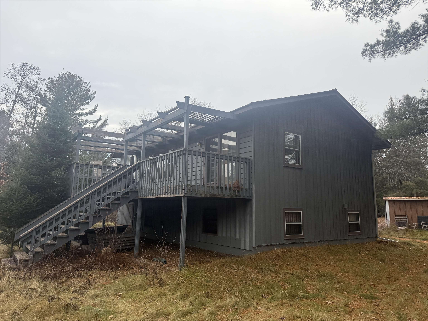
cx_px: 214
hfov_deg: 71.6
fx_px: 297
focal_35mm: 24
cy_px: 160
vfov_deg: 56.8
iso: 80
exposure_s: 1/788
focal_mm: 6.76
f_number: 1.78
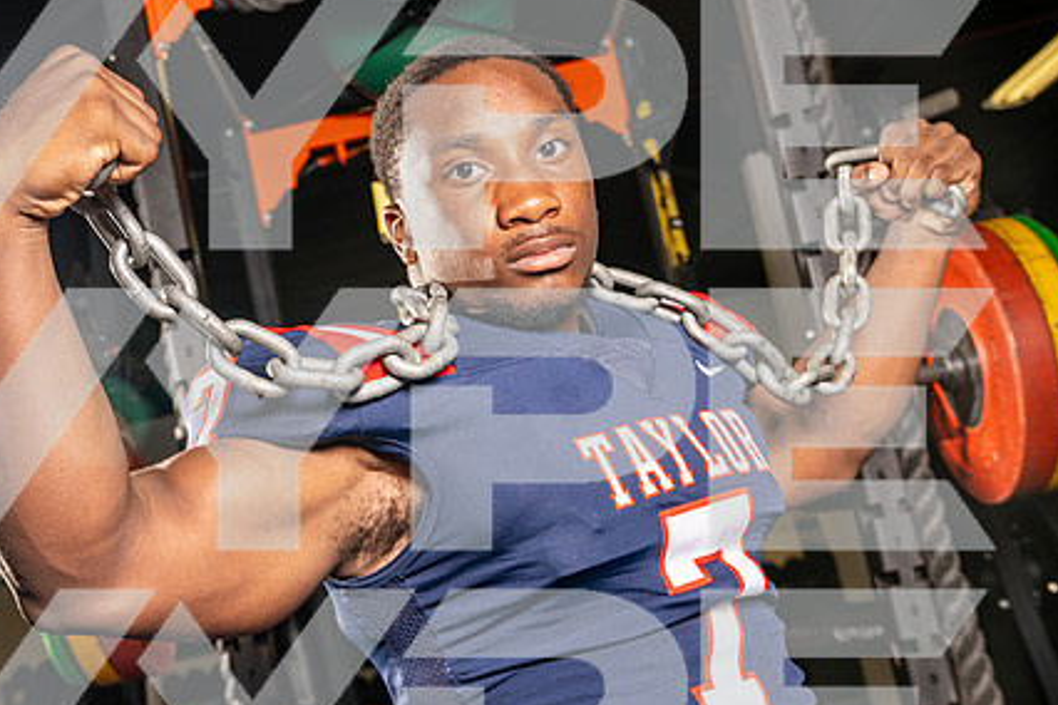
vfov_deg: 27.5
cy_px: 421
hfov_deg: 39.9
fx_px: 1440
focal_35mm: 49
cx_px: 363
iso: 320
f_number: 5.6
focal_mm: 36
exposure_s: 1/500
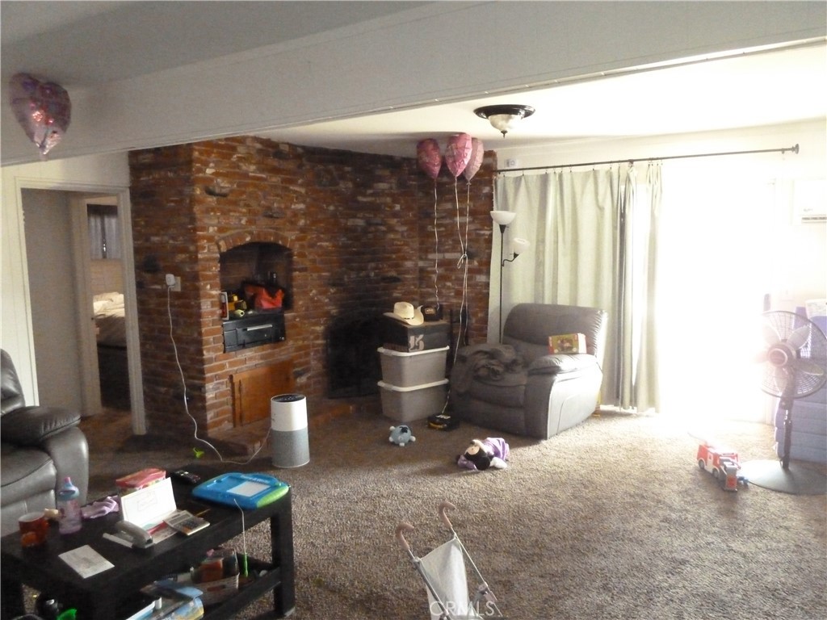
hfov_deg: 69.4
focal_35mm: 25
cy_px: 310
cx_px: 414
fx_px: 597
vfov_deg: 54.9
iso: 1600
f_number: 3.3
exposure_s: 1/25
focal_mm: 4.1
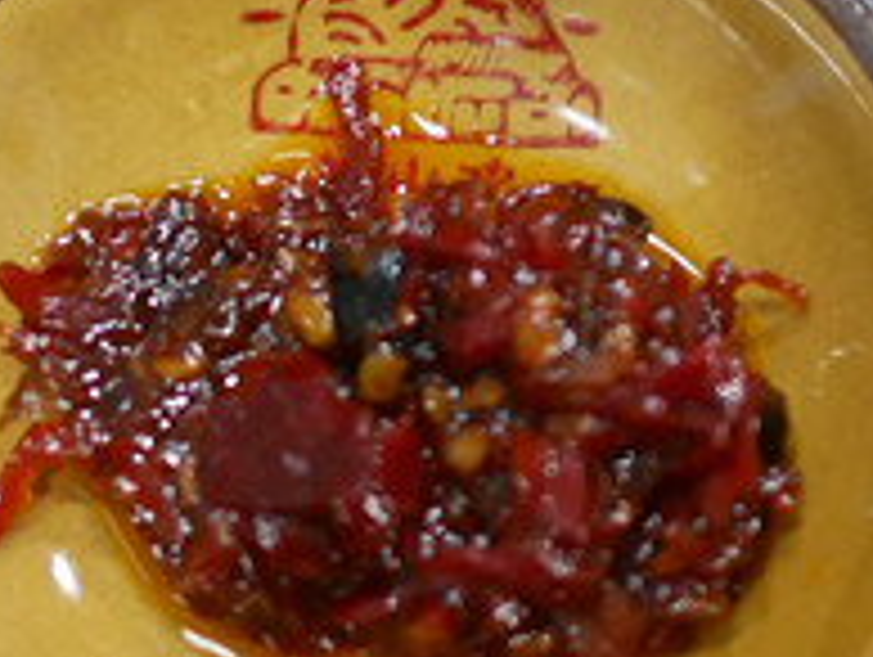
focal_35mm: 139
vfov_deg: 10.5
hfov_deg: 13.9
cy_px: -200
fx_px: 3510
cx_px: 958
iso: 640
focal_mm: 15
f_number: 1.7
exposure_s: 1/60
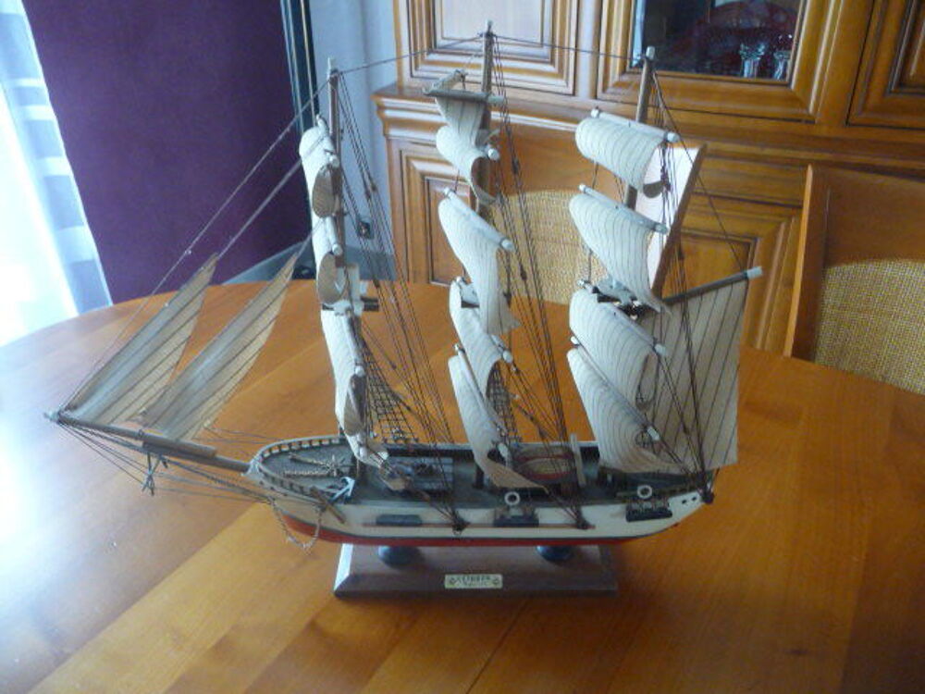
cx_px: 462
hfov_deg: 63.4
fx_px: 748
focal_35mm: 28
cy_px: 347
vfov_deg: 49.7
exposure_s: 1/15
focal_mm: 4.7
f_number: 3.3
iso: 400
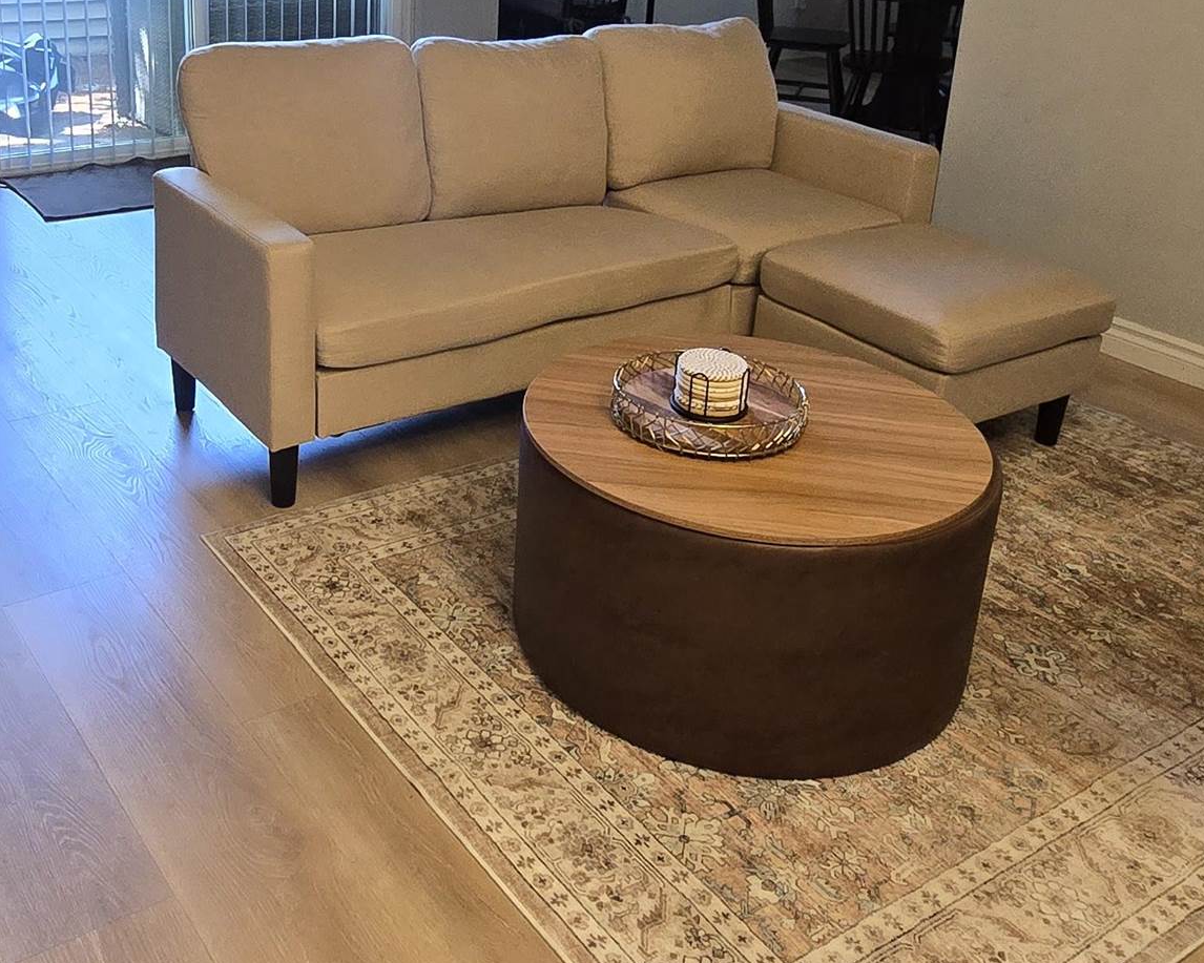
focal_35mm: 34
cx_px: 435
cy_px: 263
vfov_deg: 42.3
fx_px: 1212
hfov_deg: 52.2
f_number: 2.2
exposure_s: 1/60
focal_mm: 2.2
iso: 400
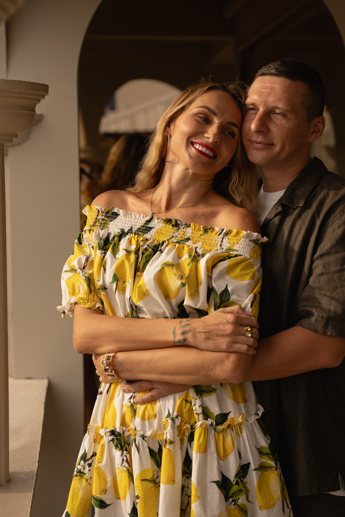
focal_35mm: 76
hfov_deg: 17.9
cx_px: 217
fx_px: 1092
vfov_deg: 26.6
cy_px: 227
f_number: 3.2
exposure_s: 1/1250
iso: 125
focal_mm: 53.1
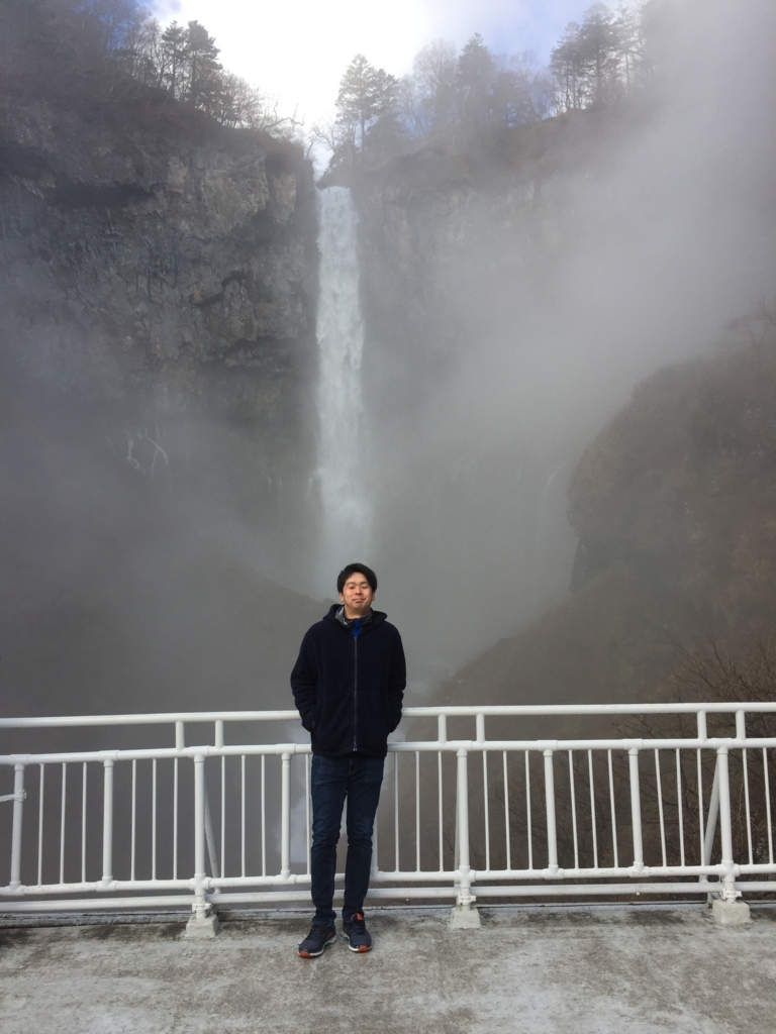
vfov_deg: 61.7
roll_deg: +0.4
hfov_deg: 48.2
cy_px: 517
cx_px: 388
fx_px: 867
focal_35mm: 29
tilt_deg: +4.6
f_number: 2.2
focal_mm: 4.15
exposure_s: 1/408
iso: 32
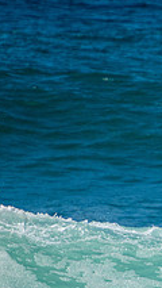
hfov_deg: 0.7
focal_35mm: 1714
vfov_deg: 1.3
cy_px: 255
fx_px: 13074
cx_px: 354
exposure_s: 1/2000
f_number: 5.6
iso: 320
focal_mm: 400
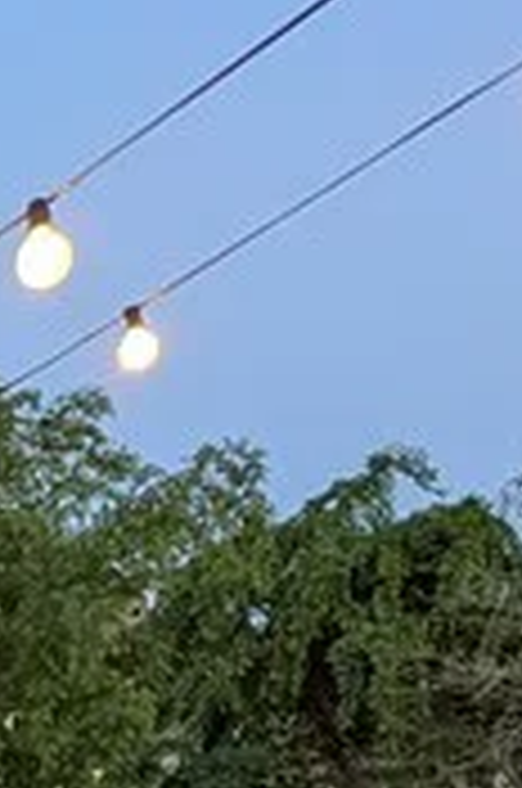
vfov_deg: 12.3
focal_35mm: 146
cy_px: 1617
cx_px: -979
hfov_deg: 8.1
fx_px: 3188
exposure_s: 1/50
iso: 559
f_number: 1.85
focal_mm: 6.81
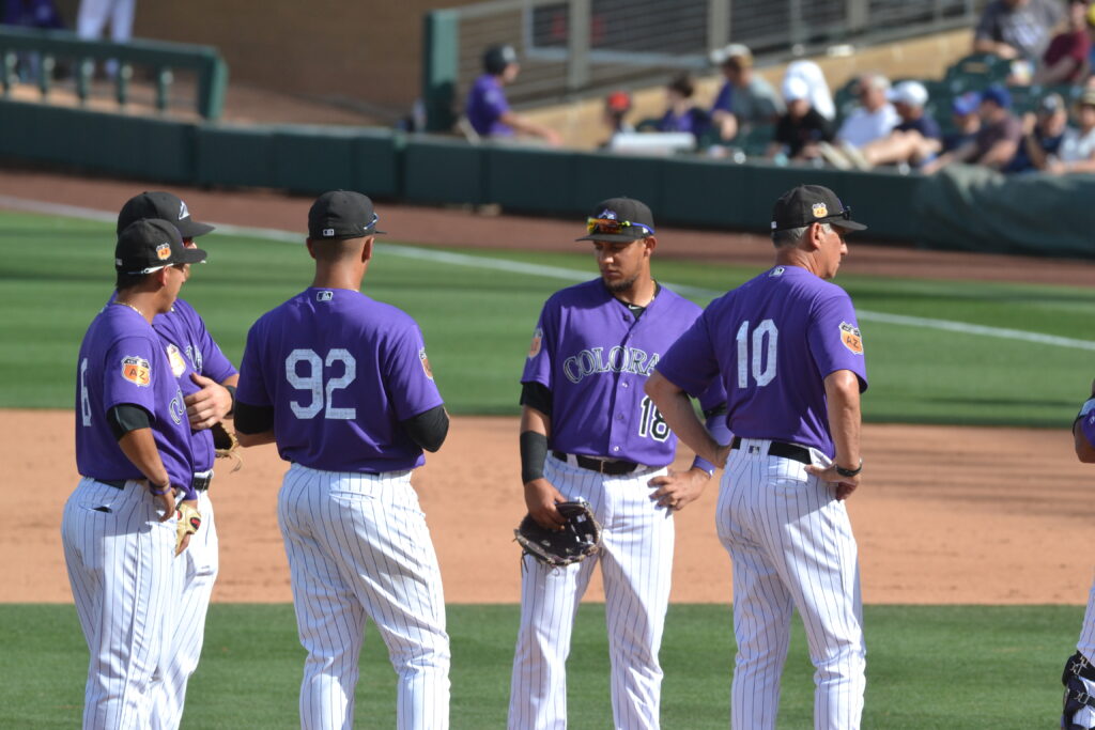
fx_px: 14145
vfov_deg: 3.0
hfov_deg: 4.4
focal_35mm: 465
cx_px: 548
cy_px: 365
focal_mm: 310
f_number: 5.6
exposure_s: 1/1250
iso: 400
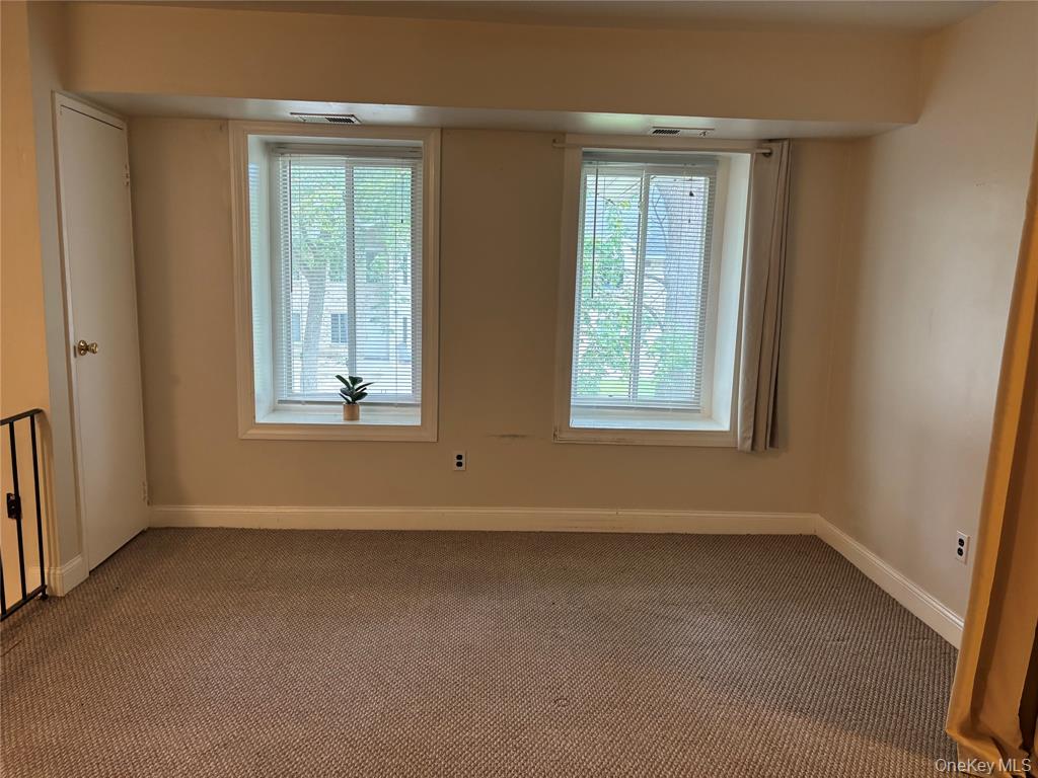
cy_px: 389
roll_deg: -0.6
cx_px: 519
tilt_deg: -8.5
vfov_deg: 53.1
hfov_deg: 67.3
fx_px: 780
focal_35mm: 26
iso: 160
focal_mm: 5.96
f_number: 1.6
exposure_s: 1/60
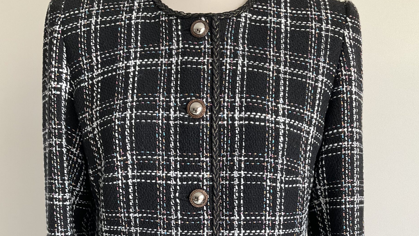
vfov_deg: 26.9
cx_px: 211
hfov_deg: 47.4
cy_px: 207
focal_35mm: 43
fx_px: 478
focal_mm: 3
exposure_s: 1/60
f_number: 1.8
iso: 160
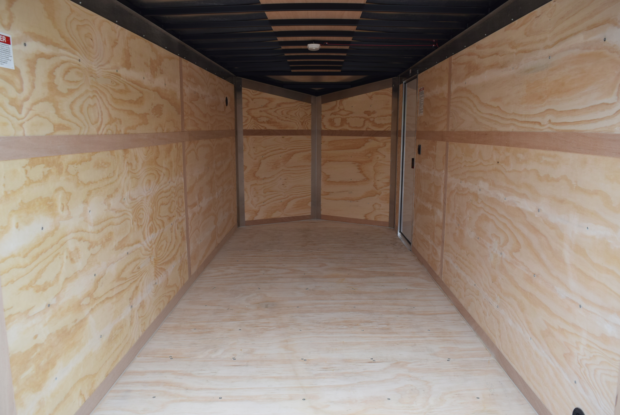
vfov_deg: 48.0
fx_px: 465
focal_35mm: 27
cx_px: 310
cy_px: 208
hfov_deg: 67.3
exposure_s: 1/200
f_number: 7.1
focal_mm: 18
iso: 400
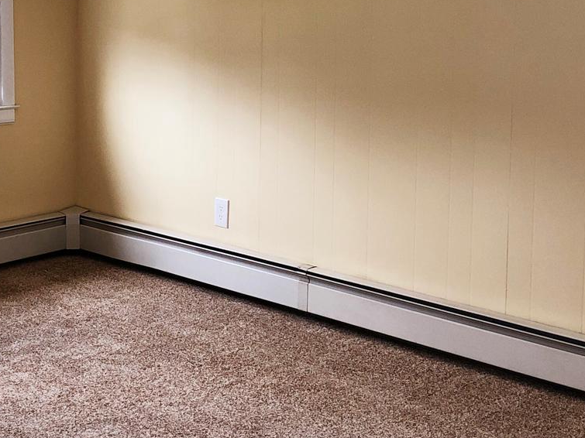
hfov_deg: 25.7
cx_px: 287
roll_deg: -1.5
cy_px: 75
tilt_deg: -6.0
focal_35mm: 76
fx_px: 1284
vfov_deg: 19.2
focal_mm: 3.99
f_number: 1.8
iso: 32
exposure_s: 1/30
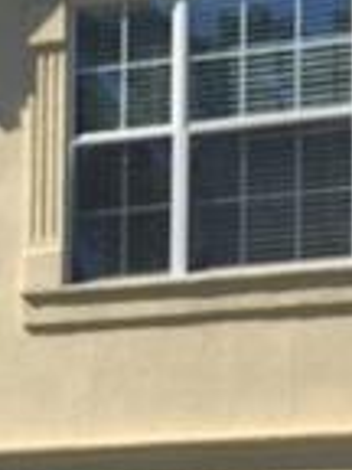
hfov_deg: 9.5
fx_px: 2102
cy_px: 623
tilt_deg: +6.0
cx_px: -7
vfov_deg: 12.3
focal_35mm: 155
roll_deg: -0.6
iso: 32
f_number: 2.2
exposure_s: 1/2083
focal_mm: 4.15
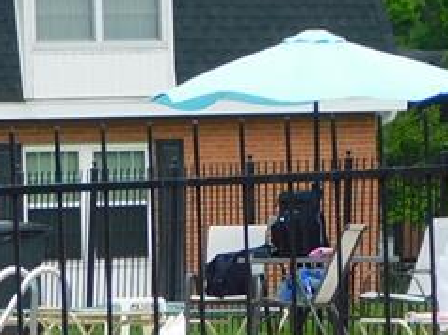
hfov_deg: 5.1
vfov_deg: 3.8
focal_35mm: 392
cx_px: 200
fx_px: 5068
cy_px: 201
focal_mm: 16.1
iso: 125
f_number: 4.5
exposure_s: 1/400
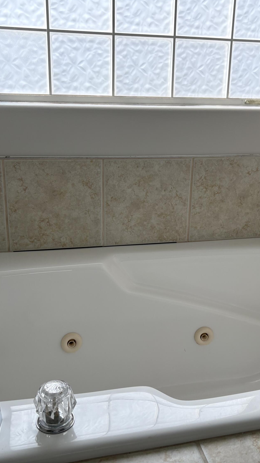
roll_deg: -0.3
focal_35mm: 38
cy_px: 231
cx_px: 152
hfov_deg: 31.1
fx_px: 466
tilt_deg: -18.3
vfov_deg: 52.8
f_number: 1.6
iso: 64
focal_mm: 5.96
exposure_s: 1/731
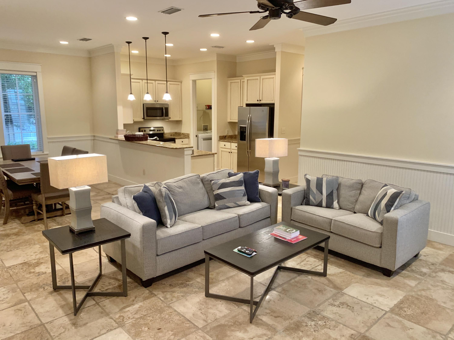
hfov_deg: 67.3
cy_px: 170
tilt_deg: -9.4
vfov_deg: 53.1
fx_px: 341
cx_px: 227
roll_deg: -0.8
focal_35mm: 26
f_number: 1.8
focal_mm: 4.25
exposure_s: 1/60
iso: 250
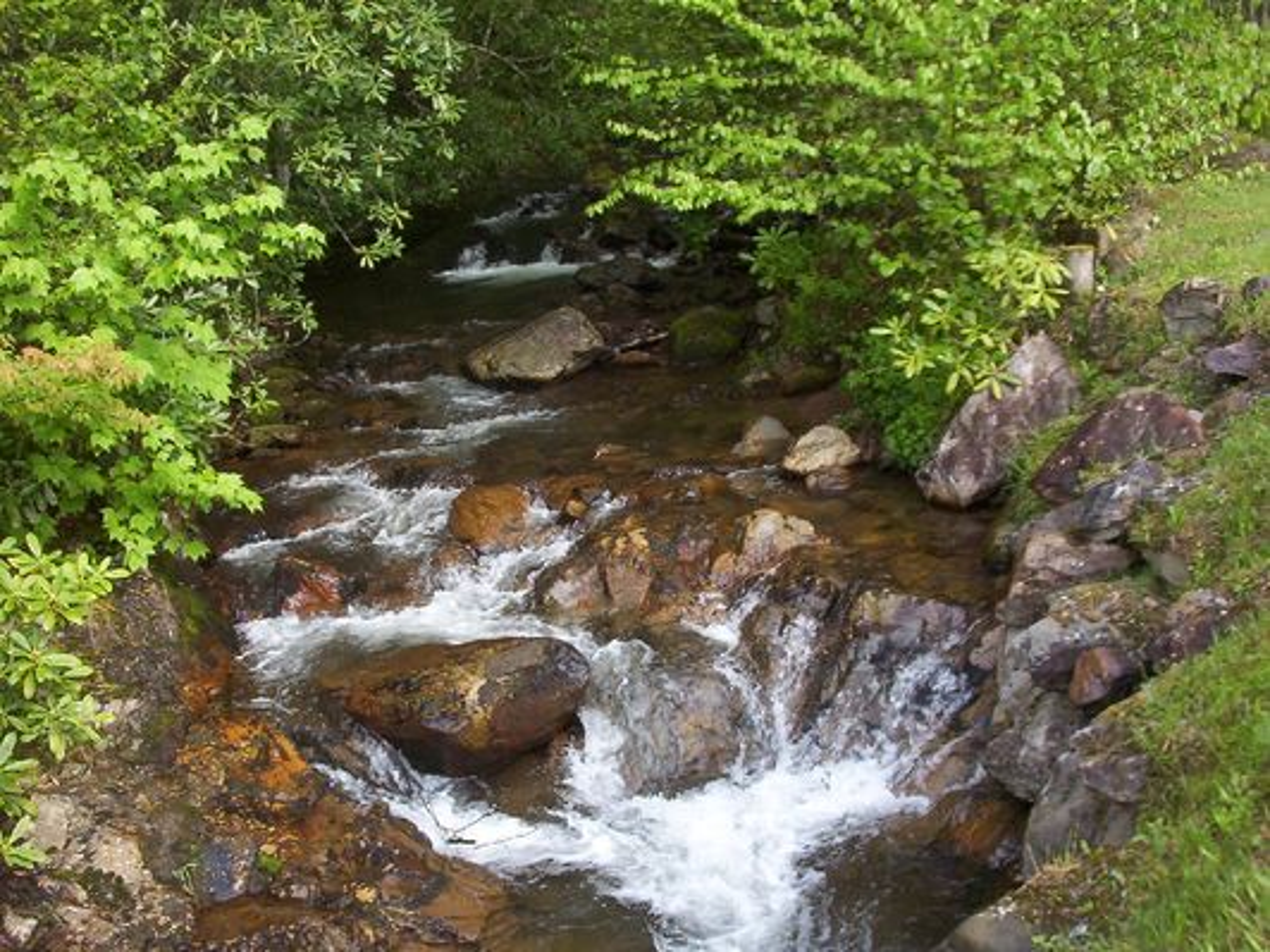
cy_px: 476
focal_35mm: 39
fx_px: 1431
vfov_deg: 36.8
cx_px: 635
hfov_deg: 47.9
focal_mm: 6
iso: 100
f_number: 4.5
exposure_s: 1/124
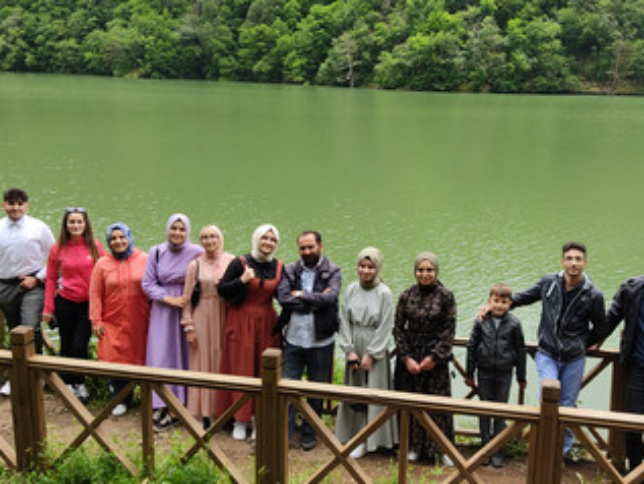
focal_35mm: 41
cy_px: 245
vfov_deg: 35.2
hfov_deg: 45.6
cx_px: 372
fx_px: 763
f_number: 1.79
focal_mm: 4.74
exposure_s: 1/341
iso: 100
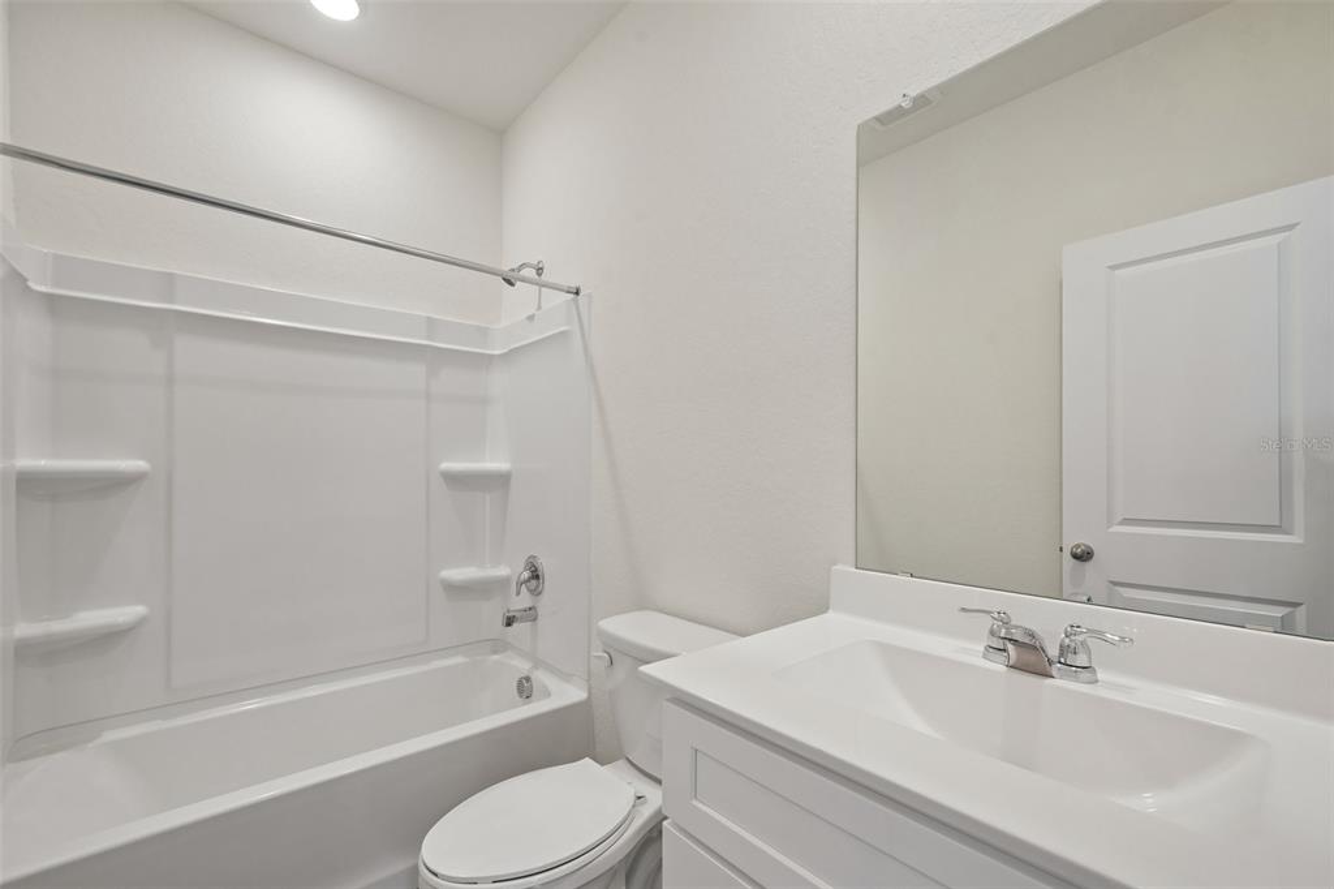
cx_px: 667
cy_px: 444
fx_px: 556
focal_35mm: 15
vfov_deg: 77.3
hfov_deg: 100.4
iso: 800
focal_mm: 15
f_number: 8
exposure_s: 1/50
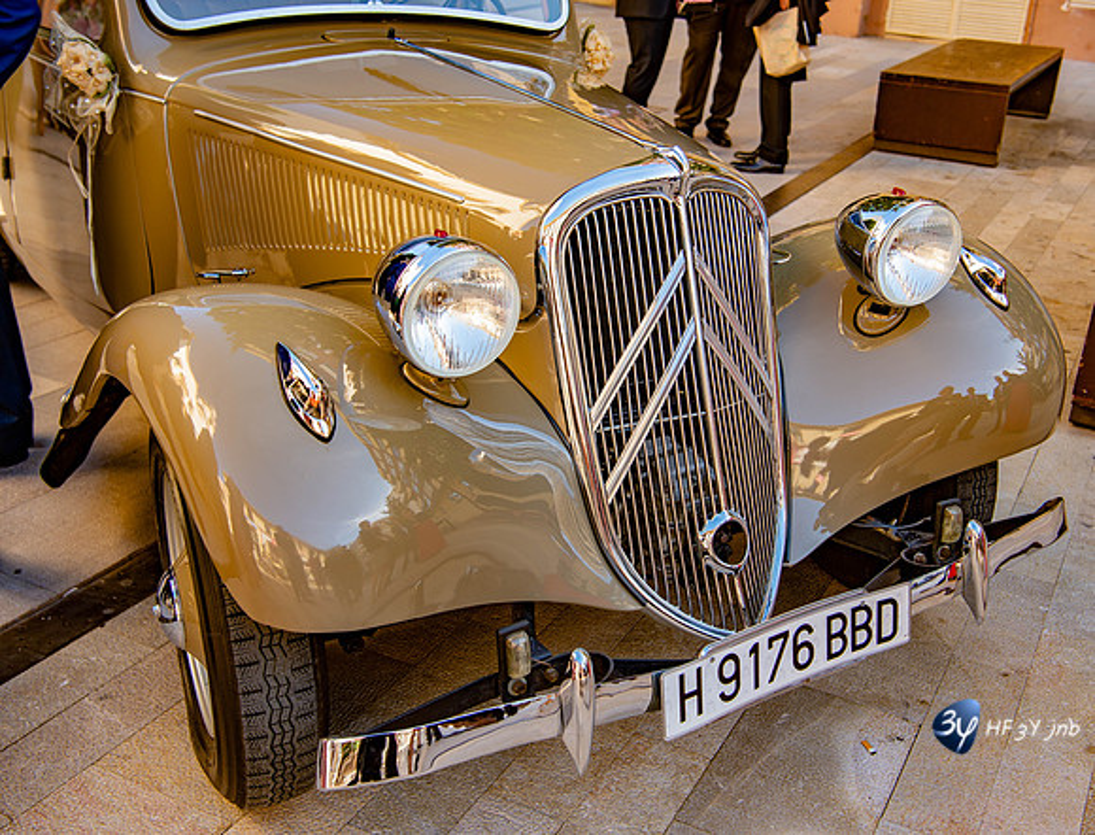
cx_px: 627
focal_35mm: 39
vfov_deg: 36.8
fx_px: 1253
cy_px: 418
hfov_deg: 47.1
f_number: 5
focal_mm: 36
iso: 100
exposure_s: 1/100
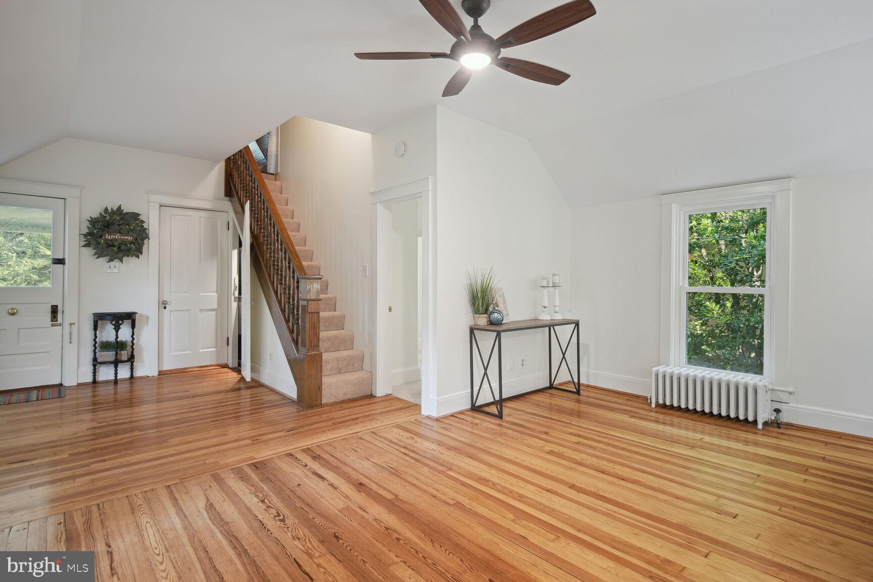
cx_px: 436
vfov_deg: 67.4
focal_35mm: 18
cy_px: 291
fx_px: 436
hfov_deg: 90.0
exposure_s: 1/6
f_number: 8
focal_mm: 18
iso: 500
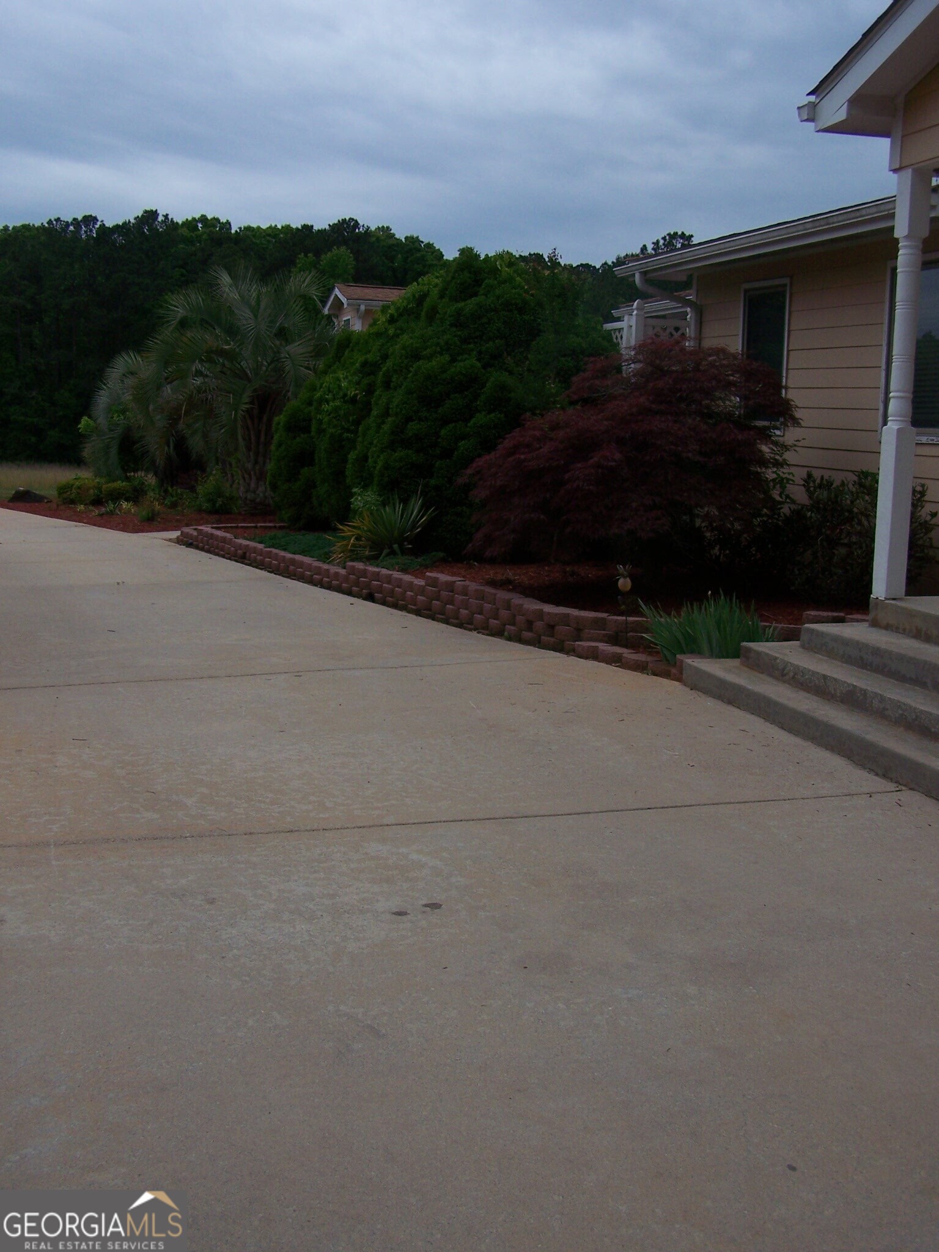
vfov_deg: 49.0
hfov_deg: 37.7
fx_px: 1374
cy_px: 626
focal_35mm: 38
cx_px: 470
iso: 80
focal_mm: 6.3
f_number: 4
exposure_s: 1/1000
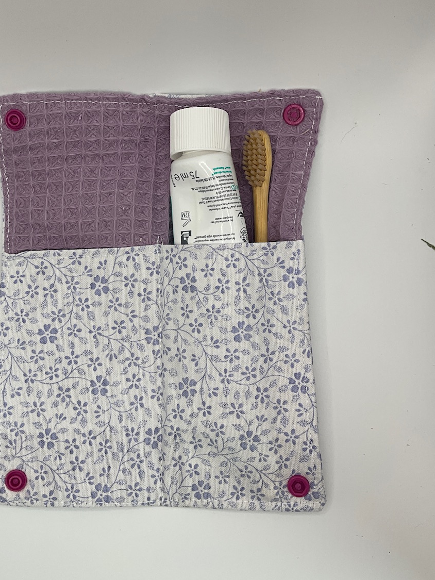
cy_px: 255
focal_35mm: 33
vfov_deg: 55.2
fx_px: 553
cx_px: 189
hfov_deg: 42.9
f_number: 1.8
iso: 25
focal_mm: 3
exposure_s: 1/386
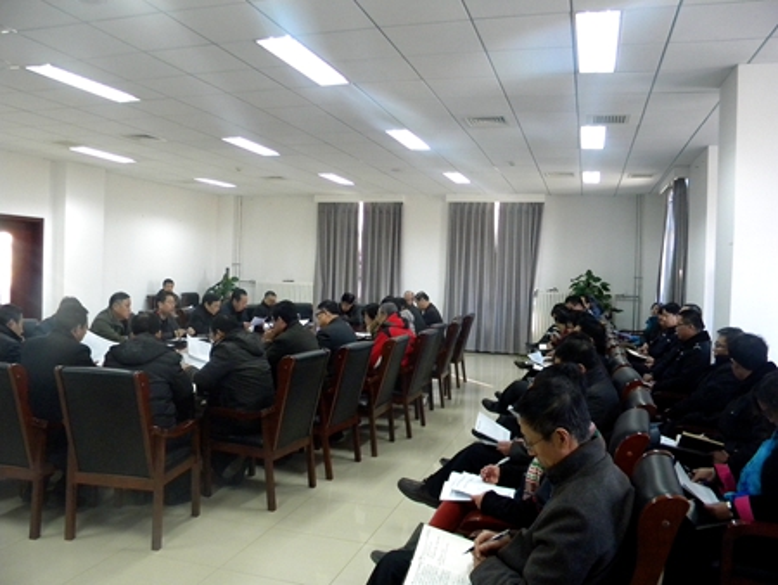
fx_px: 630
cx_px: 389
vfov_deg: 49.8
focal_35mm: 28
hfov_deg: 63.4
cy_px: 292
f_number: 3.5
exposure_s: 1/36
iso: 400
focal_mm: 5
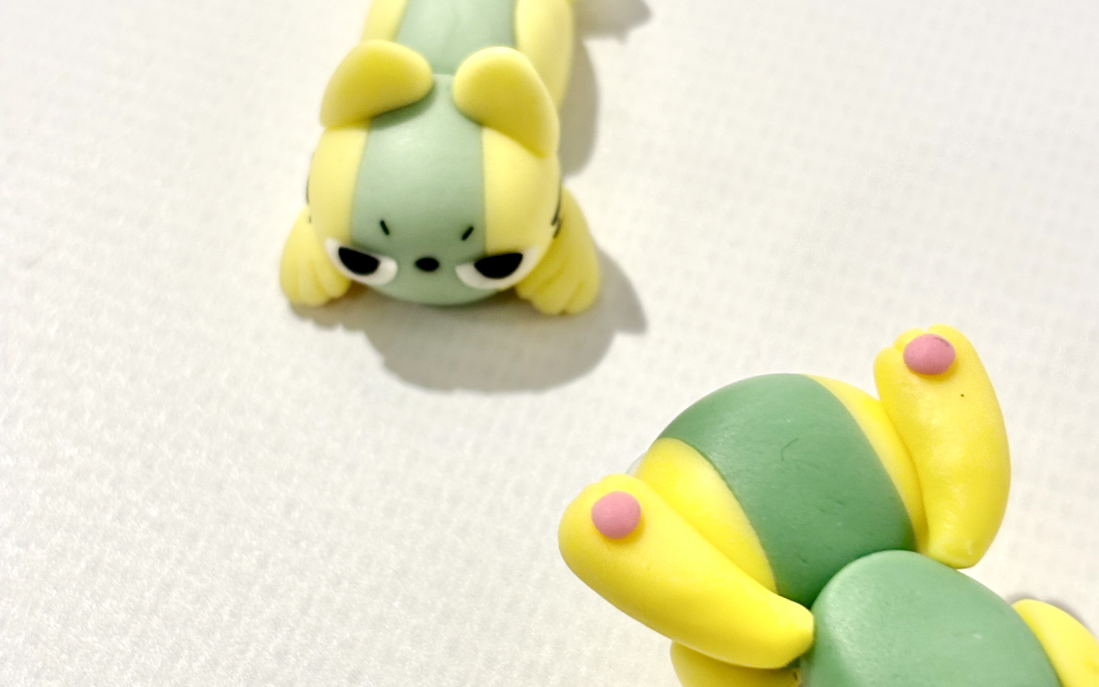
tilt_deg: -56.7
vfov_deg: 17.6
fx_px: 2216
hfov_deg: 27.8
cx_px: 553
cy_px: 384
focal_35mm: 74
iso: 64
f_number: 1.6
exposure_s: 1/120
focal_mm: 5.96
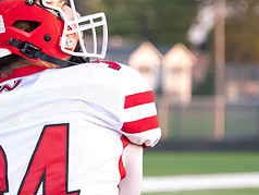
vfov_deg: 4.7
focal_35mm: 316
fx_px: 2367
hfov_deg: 6.2
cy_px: 114
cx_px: 11
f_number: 5.6
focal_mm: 135
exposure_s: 1/1250
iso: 4000
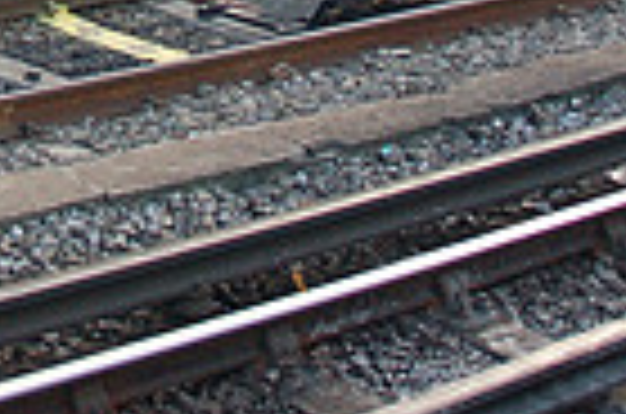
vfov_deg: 11.0
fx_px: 1960
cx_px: -81
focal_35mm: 113
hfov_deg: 17.5
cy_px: -414
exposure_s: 1/320
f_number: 3.5
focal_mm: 18
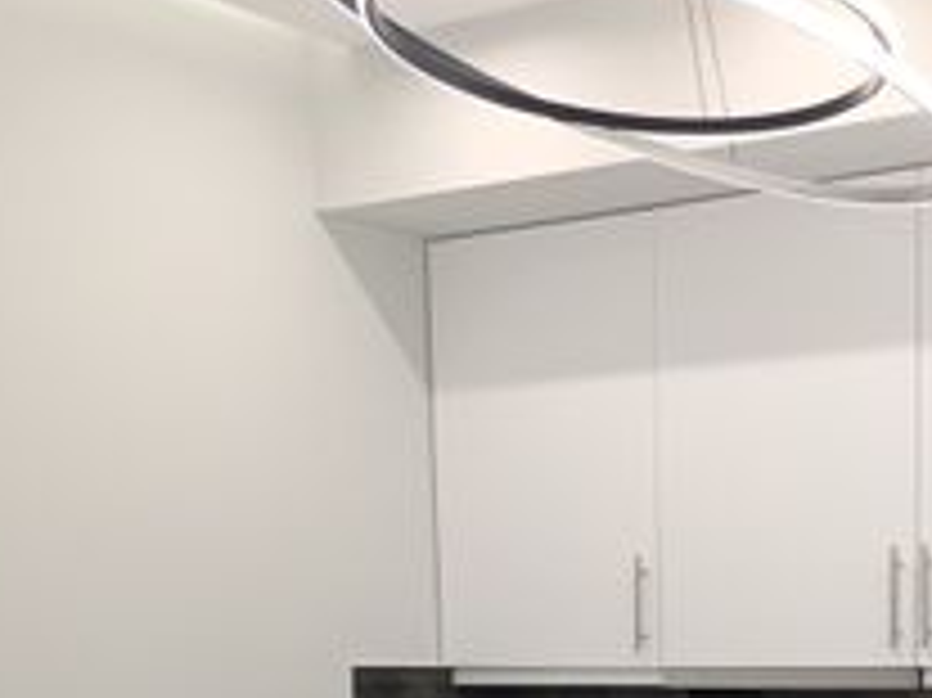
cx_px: 797
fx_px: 1910
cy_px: 1031
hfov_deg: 26.7
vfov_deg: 18.5
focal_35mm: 71
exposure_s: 1/100
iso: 500
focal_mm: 6.14
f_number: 1.6
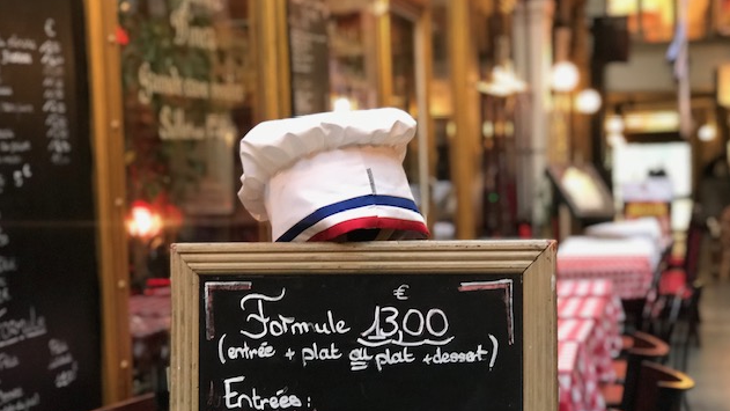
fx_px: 1220
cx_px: 366
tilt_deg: -4.2
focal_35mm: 63
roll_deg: +2.2
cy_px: 258
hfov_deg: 33.3
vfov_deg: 19.1
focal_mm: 6.6
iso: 400
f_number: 2.8
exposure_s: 1/50
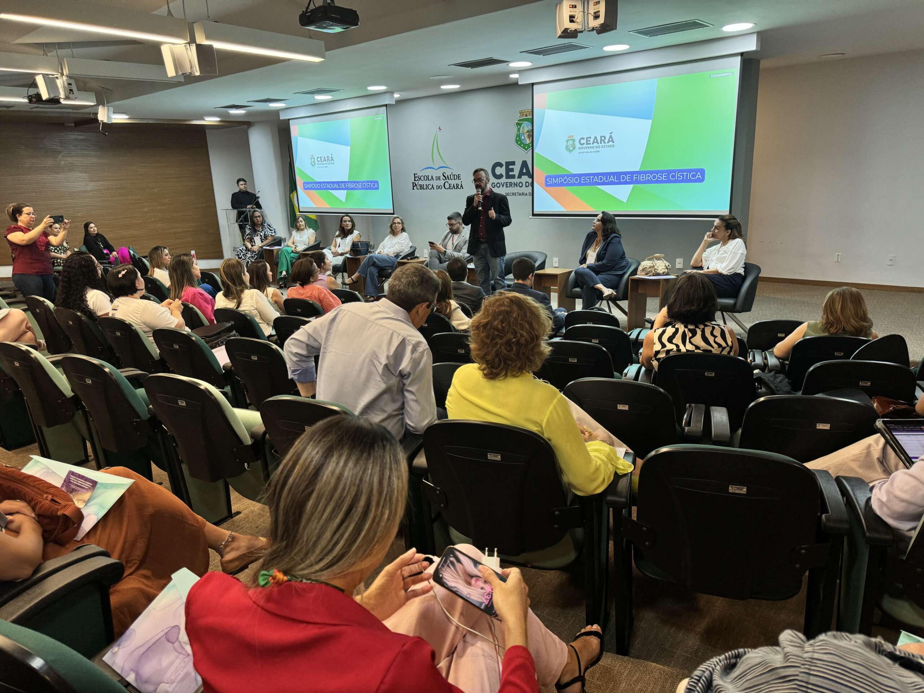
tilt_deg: -15.5
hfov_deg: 71.6
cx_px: 462
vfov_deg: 56.8
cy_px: 346
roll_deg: +1.9
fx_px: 641
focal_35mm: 24
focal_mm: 6.76
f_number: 1.78
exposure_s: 1/121
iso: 160
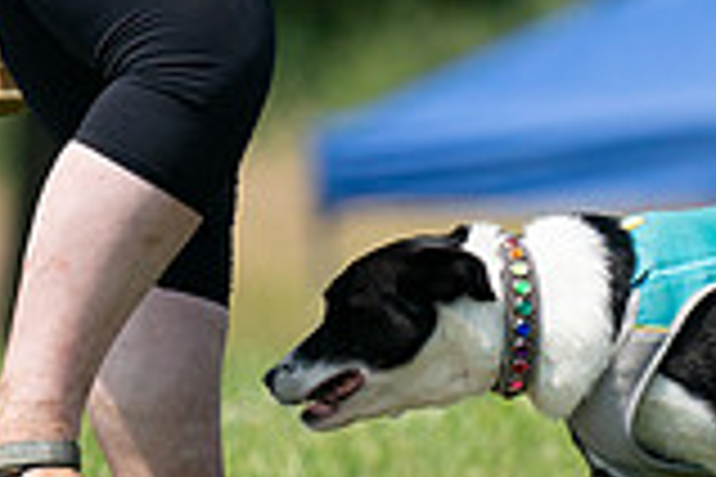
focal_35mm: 1543
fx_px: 30686
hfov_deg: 1.3
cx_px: 423
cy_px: -236
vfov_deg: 0.9
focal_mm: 422
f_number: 6.3
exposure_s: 1/4000
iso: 1000
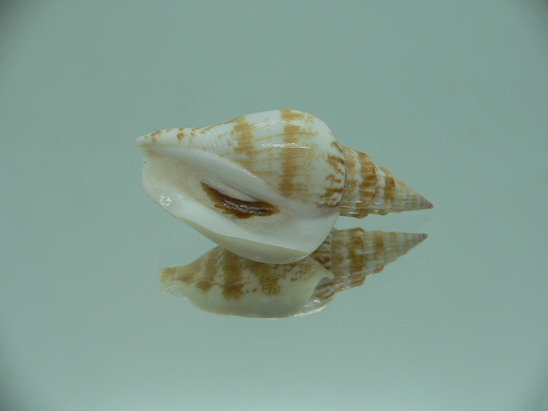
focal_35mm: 35
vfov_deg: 40.7
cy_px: 206
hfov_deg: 52.6
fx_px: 554
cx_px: 274
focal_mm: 4.6
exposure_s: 1/80
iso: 80
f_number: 2.8
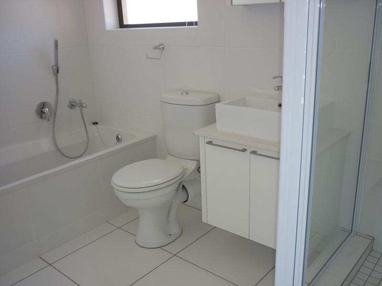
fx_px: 364
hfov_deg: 55.4
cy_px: 143
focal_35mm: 33
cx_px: 191
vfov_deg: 42.9
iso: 100
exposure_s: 1/80
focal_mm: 5.5
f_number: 2.8
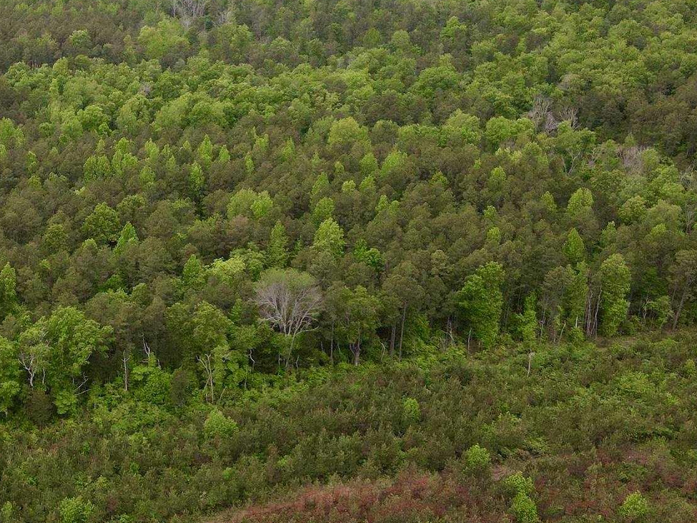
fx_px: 1108
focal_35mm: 55
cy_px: 211
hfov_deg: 34.0
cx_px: 152
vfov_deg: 26.5
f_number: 2.8
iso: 530
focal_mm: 4.5
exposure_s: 1/12.5
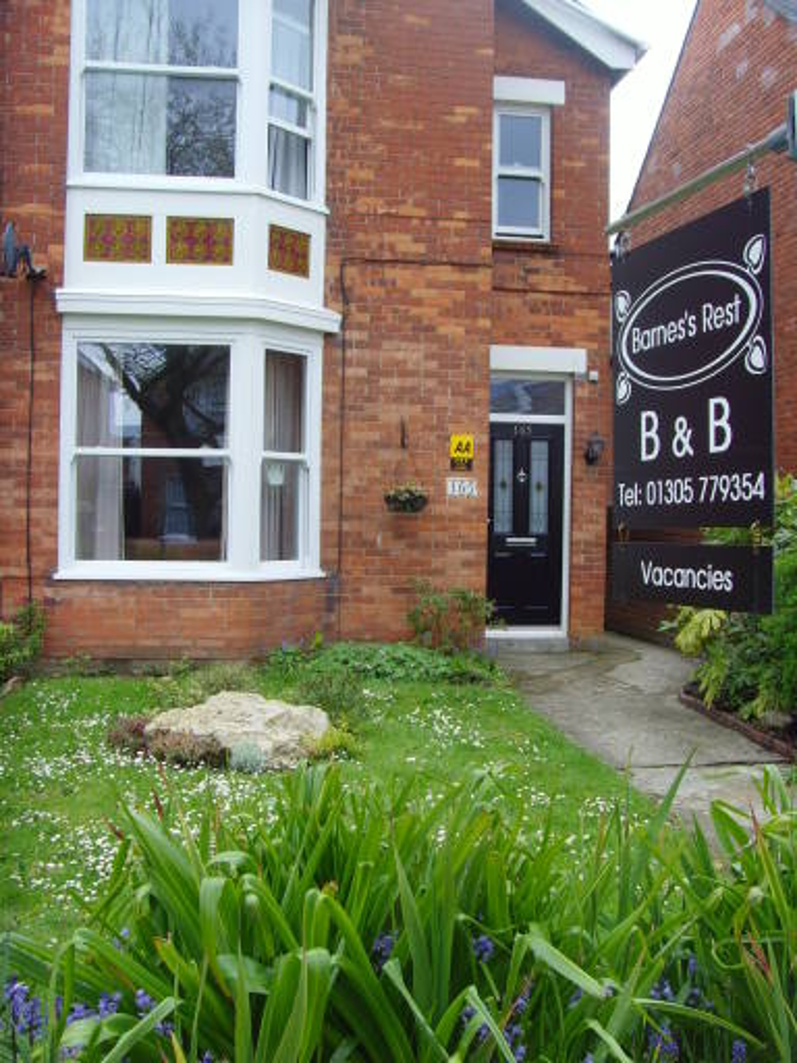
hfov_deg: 36.8
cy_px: 532
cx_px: 398
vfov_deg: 47.9
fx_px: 1197
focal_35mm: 39
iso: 80
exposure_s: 1/125
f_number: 3.5
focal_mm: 6.6
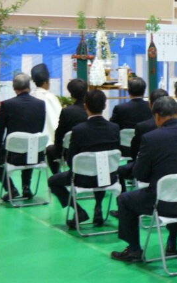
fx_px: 695
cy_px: 110
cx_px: 320
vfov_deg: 23.0
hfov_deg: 13.1
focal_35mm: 90
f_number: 2.8
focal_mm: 6
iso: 200
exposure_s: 1/13
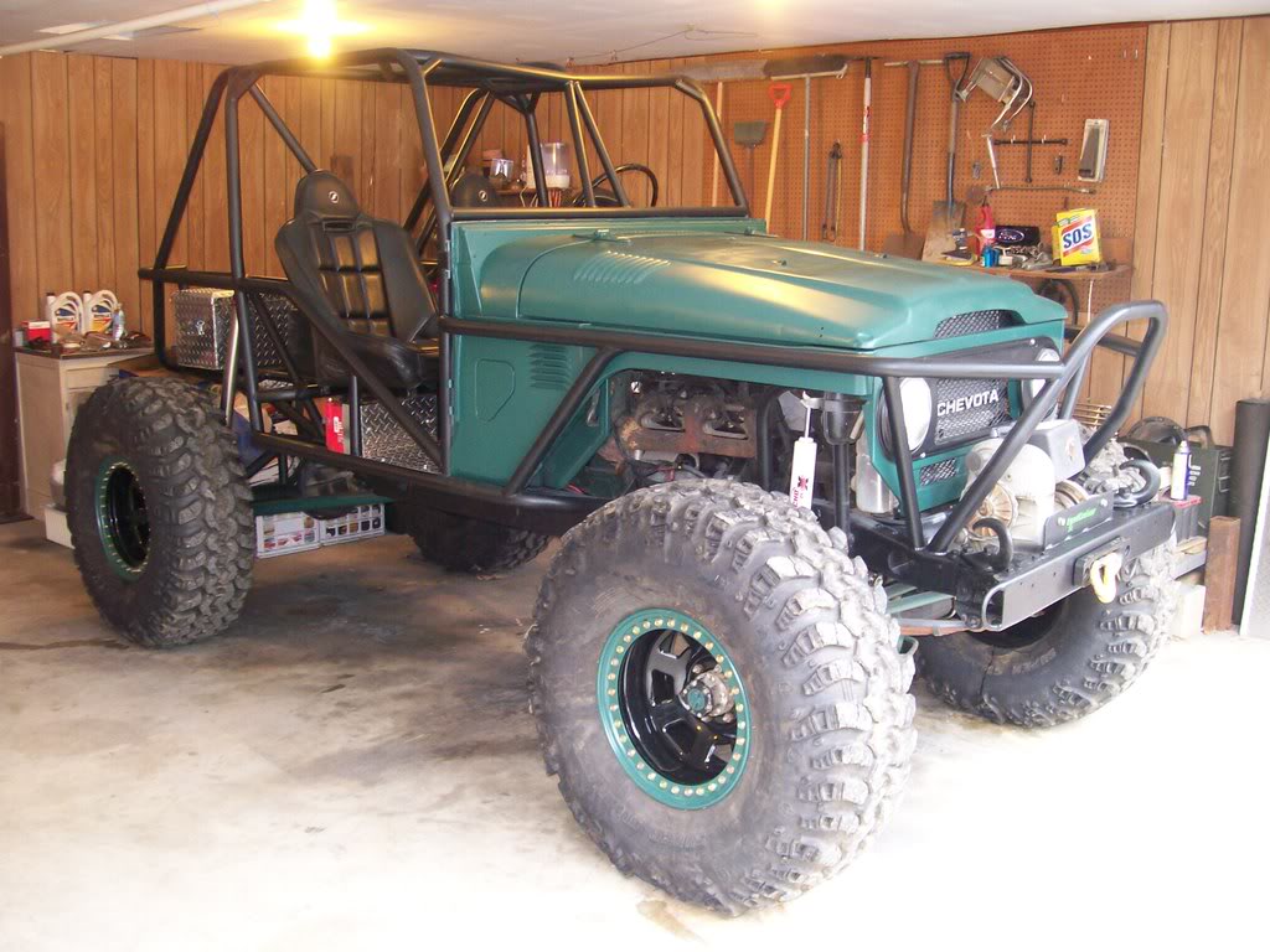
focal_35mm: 36
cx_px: 635
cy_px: 476
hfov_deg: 51.4
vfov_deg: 39.7
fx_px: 1321
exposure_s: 1/6.73
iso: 140
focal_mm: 6
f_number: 2.7
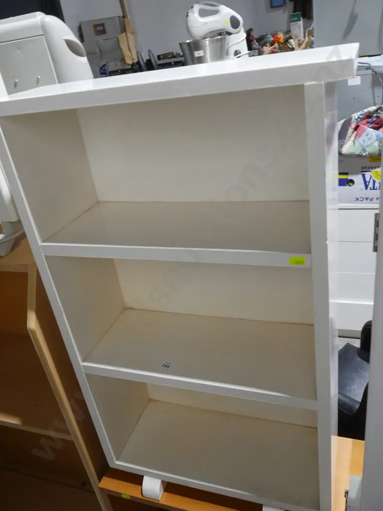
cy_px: 256
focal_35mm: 28
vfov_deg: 63.4
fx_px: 413
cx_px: 192
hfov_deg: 49.7
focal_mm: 14
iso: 1000
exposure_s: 1/60
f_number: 7.1
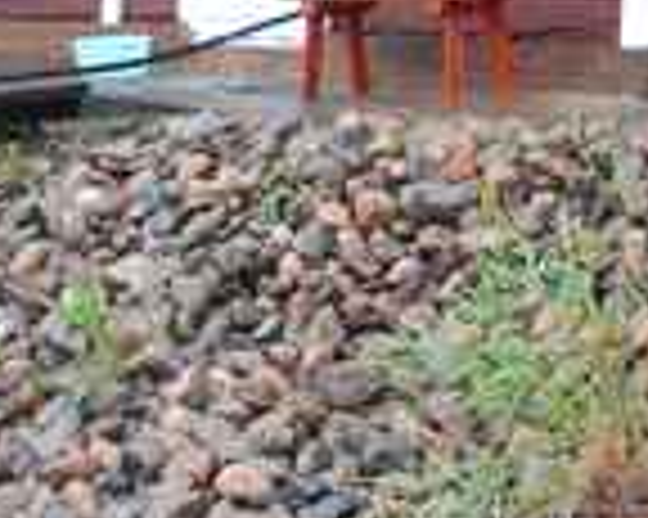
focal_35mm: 138
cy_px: -297
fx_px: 2645
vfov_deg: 10.7
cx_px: 549
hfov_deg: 13.9
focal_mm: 22
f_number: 5.6
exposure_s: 1/125
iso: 400
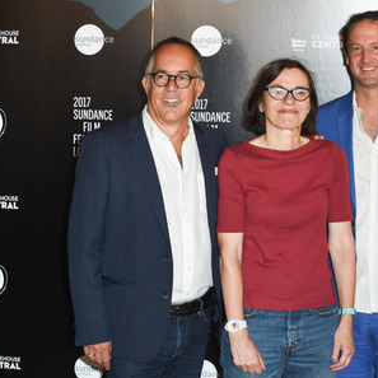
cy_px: 190
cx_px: 280
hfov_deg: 16.8
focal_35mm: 103
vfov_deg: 16.9
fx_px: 1272
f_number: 4
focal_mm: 80
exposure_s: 1/250
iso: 1600
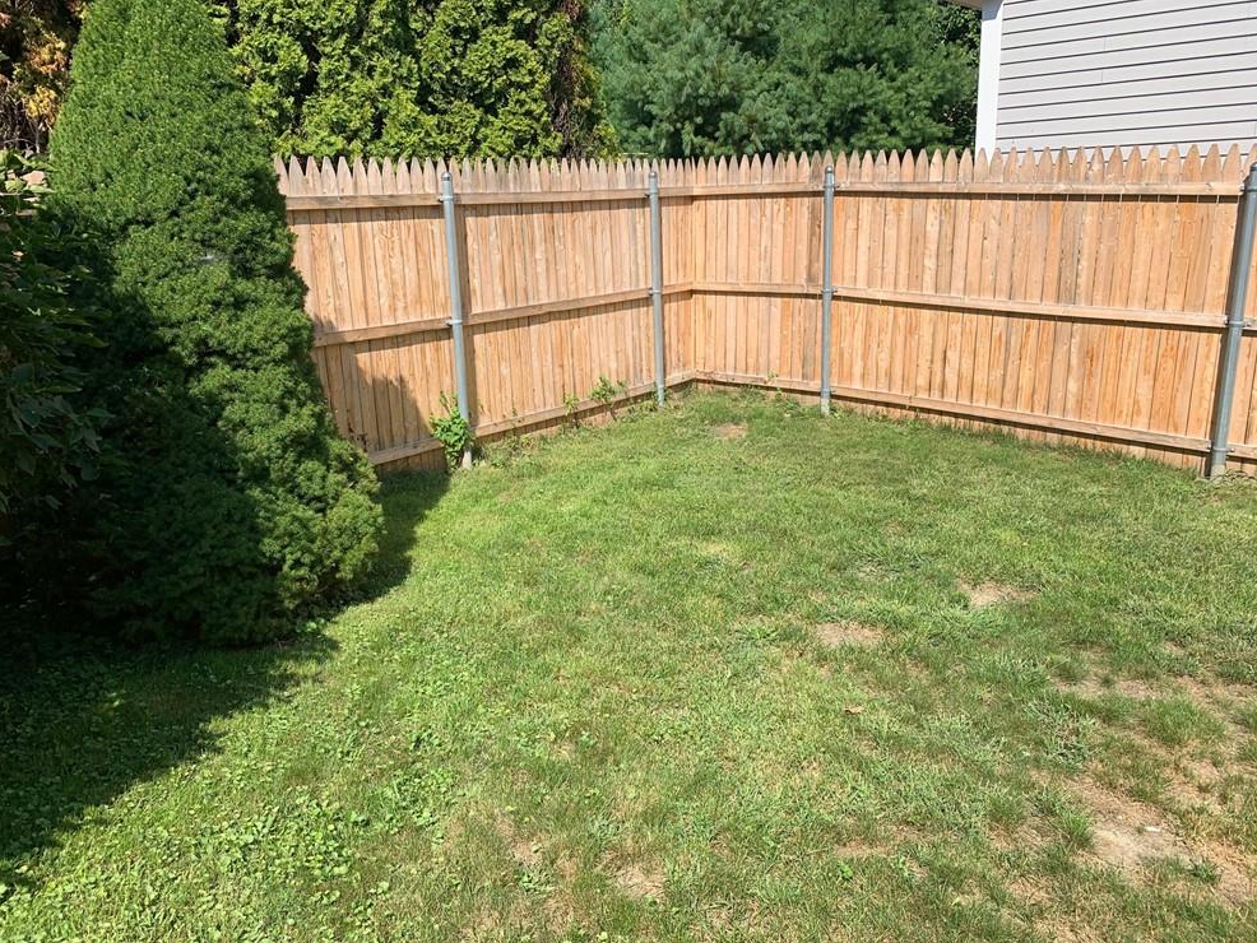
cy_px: 469
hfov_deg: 65.3
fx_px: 981
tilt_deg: -15.2
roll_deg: +4.0
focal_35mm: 27
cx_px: 613
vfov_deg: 51.4
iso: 25
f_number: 1.8
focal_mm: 4.25
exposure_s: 1/1718
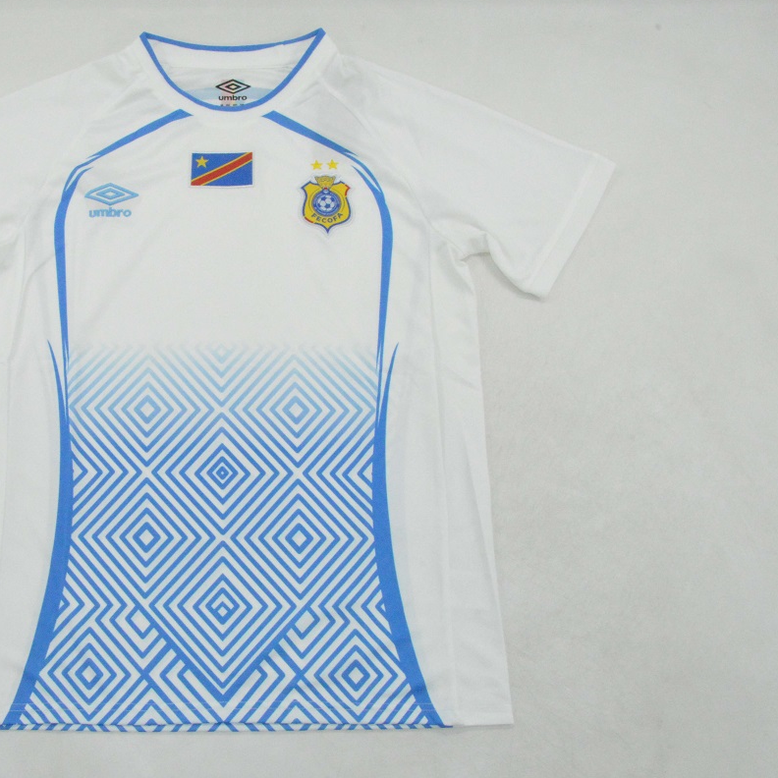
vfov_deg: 41.3
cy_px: 386
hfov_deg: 40.4
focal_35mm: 41
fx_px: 1034
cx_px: 221
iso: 6400
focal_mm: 21
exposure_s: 1/200
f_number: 25
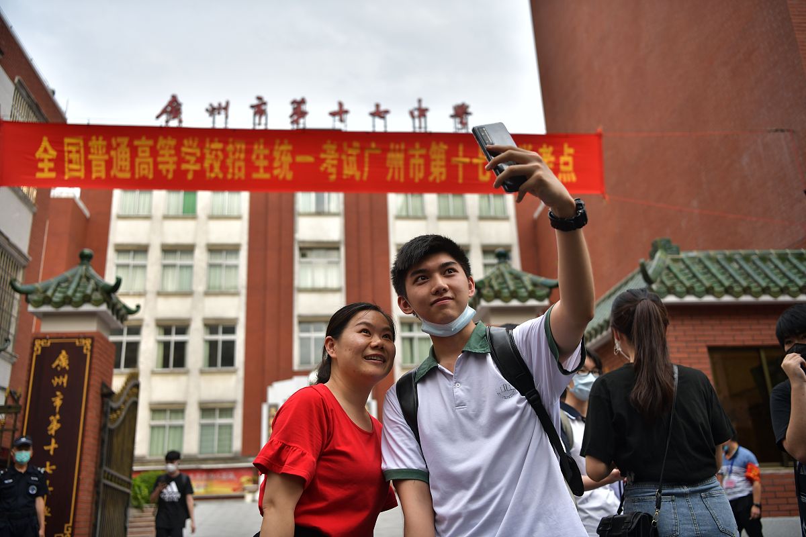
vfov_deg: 38.9
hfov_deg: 55.8
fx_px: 761
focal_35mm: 34
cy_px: 268
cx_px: 403
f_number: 2.8
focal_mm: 34
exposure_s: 1/2000
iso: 200
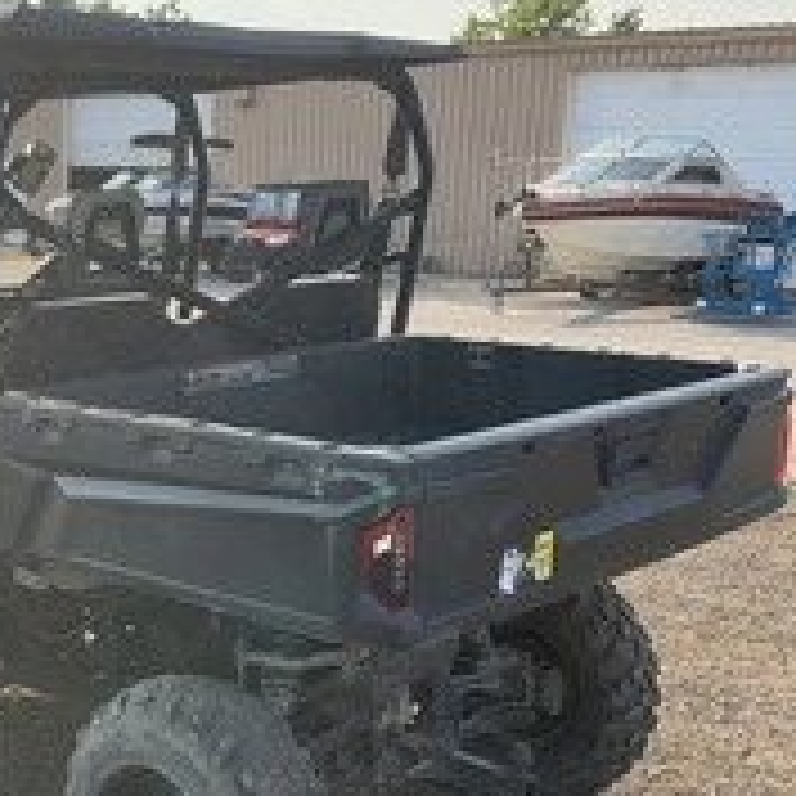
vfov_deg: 29.4
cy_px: 495
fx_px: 1509
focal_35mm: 58
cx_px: 162
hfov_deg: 28.9
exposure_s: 1/700
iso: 25
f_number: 1.8
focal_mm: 3
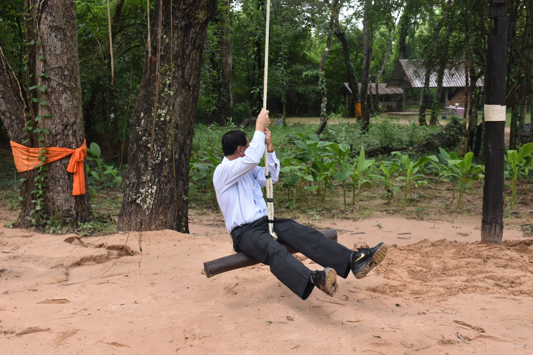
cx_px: 266
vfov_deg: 34.2
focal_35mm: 39
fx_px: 577
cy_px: 178
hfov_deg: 49.6
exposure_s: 1/200
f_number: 7.1
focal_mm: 26
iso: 400
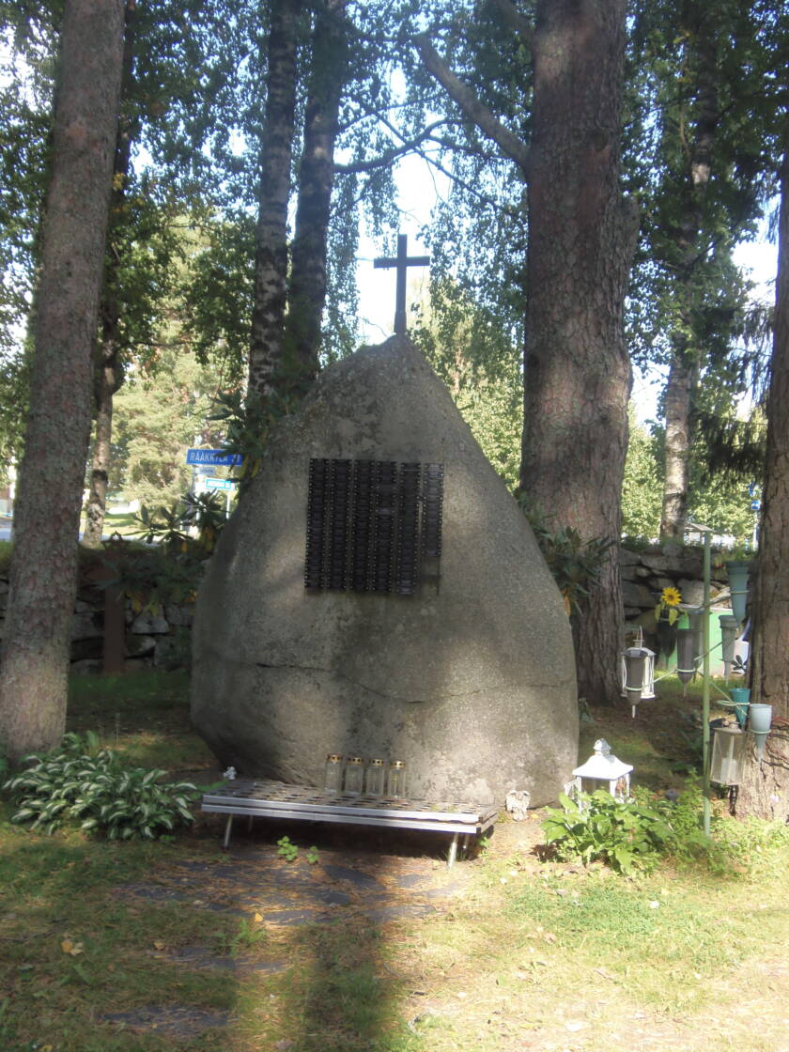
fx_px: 1489
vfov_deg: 38.9
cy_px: 526
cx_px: 394
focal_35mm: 49
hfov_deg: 29.7
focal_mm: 9.1
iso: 64
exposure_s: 1/125
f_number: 3.8
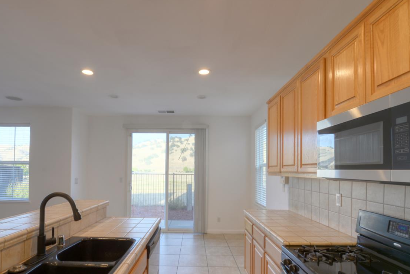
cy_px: 172
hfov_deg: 86.8
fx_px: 216
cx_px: 192
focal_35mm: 19
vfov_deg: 63.6
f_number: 10
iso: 400
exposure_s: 1/25
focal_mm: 14
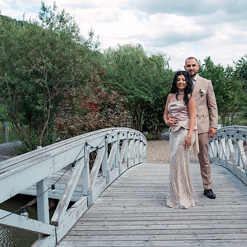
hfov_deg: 42.3
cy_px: 122
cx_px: 162
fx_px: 315
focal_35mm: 39
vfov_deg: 42.8
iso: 400
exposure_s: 1/400
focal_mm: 30
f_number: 7.1
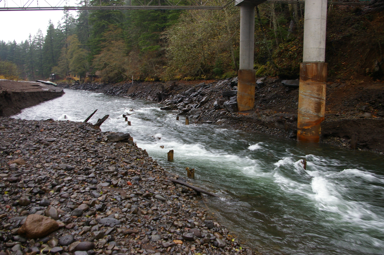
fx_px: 336
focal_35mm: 32
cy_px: 128
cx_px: 192
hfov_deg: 59.5
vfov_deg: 41.6
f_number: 5.6
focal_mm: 21
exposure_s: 1/20
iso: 400
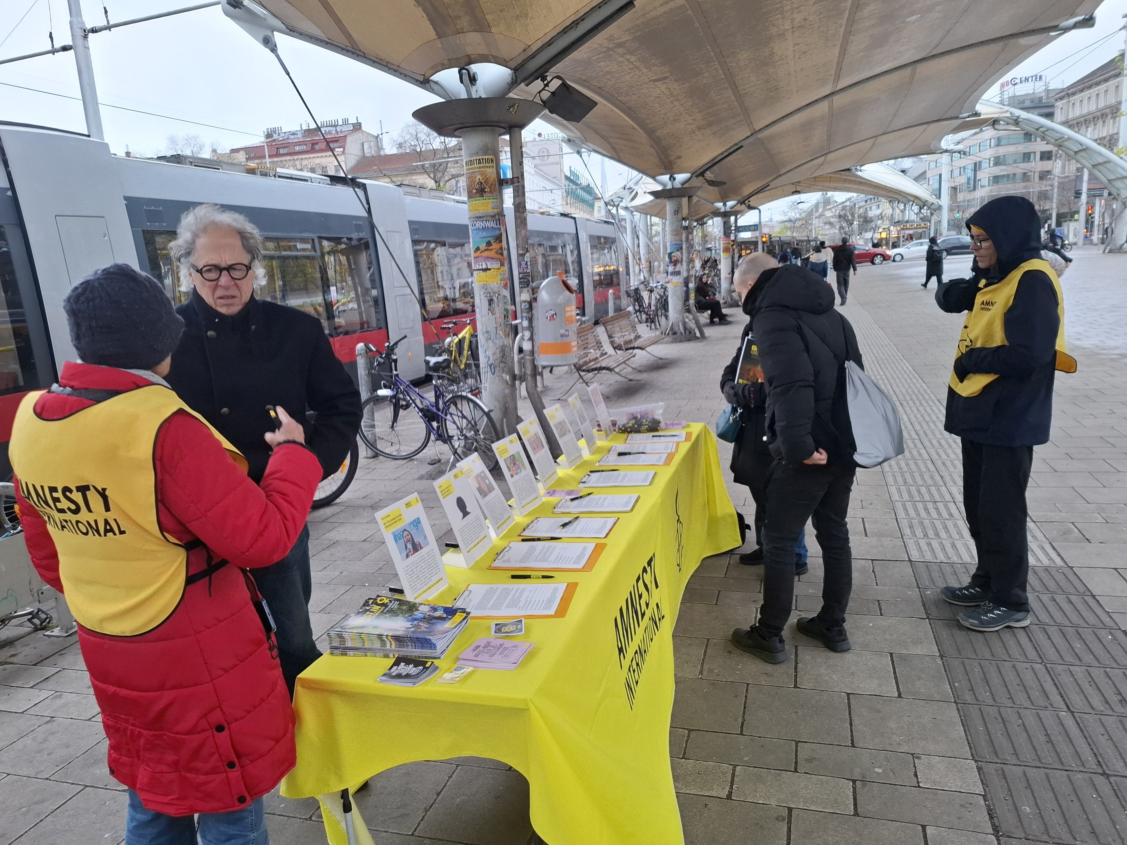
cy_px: 418
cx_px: 547
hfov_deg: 71.6
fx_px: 781
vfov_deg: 56.8
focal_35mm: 24
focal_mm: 5.54
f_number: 1.8
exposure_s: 1/100
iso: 80
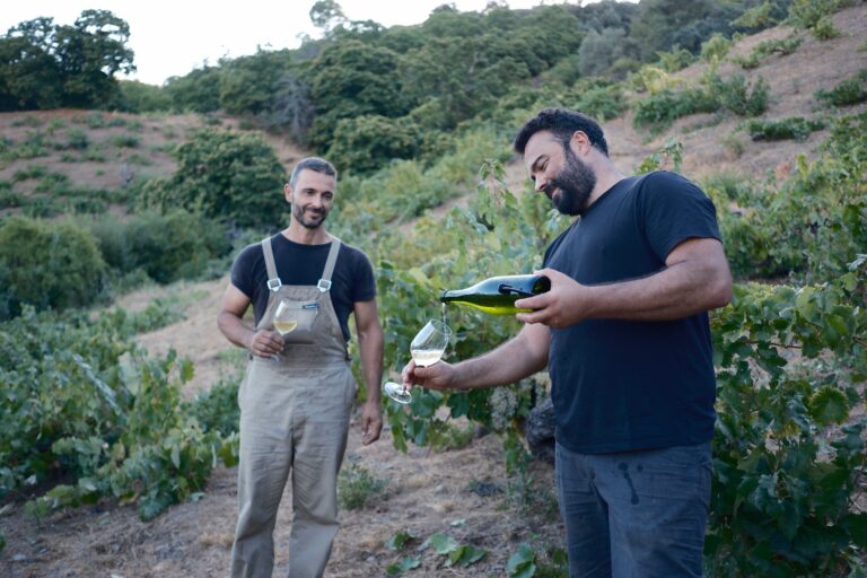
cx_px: 434
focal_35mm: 35
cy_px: 289
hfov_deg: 54.4
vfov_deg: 37.9
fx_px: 843
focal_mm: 23
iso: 500
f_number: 2
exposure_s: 1/800
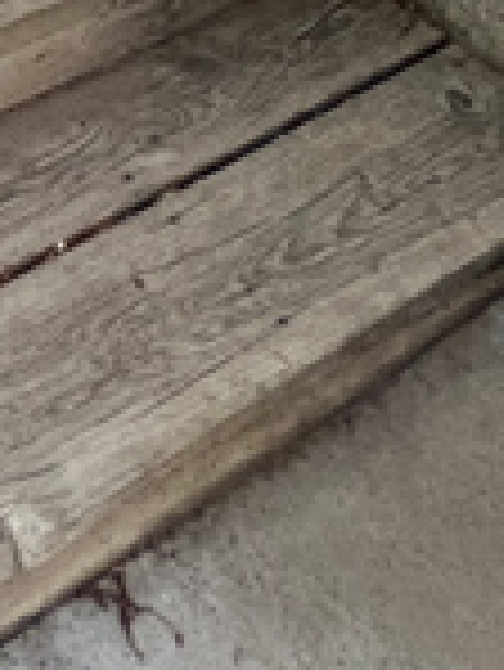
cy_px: -949
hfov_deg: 15.0
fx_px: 1299
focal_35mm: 67
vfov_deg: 15.1
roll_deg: -1.3
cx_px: -652
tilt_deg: -3.2
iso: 125
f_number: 1.8
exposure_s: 1/99
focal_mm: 1.57
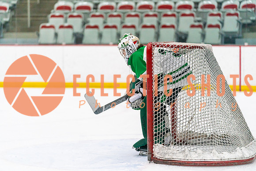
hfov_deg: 13.3
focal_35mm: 155
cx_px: 128
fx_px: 1102
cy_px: 86
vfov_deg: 8.9
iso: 3200
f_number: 2.8
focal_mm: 151
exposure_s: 1/1250
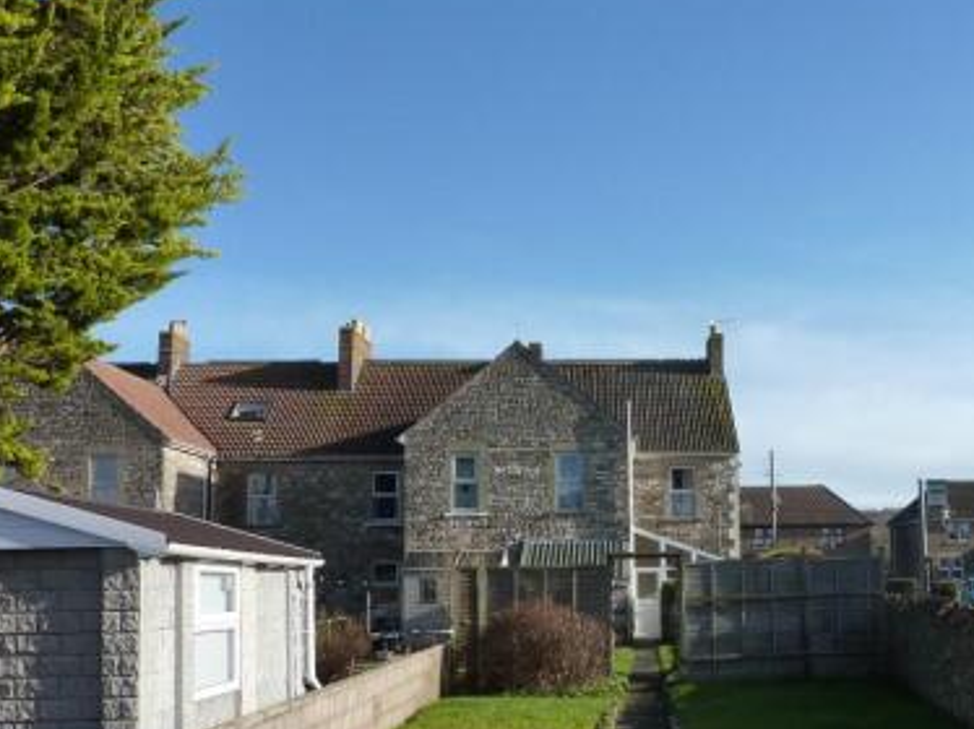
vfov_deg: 36.4
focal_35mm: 39
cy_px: 493
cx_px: 647
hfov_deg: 47.1
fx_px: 1097
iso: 125
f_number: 4.5
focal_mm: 4.1
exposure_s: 1/400
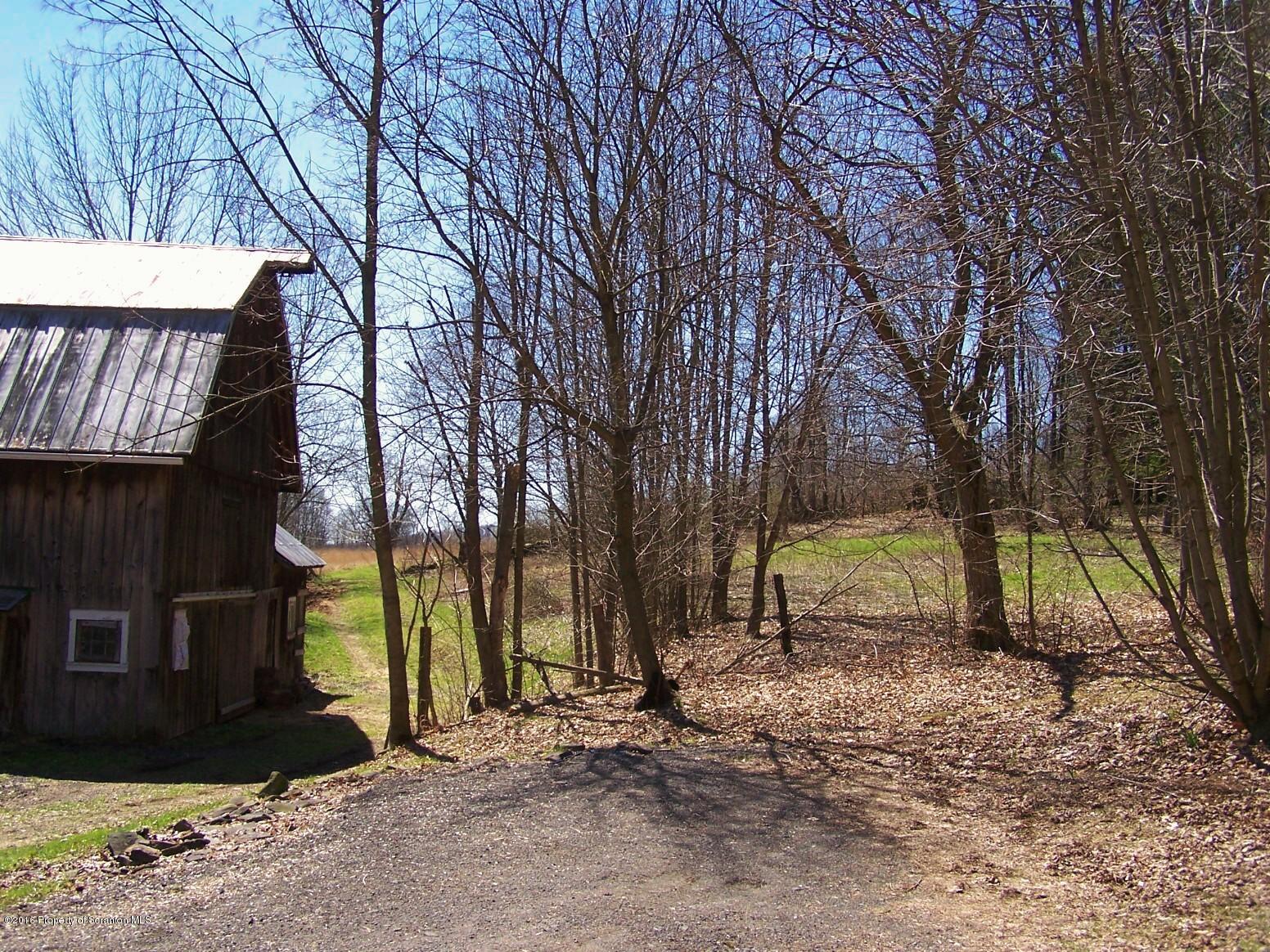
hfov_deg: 46.8
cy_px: 476
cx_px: 635
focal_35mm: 40
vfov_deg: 36.0
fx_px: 1468
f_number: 2.8
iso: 80
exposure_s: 1/800
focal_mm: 6.7
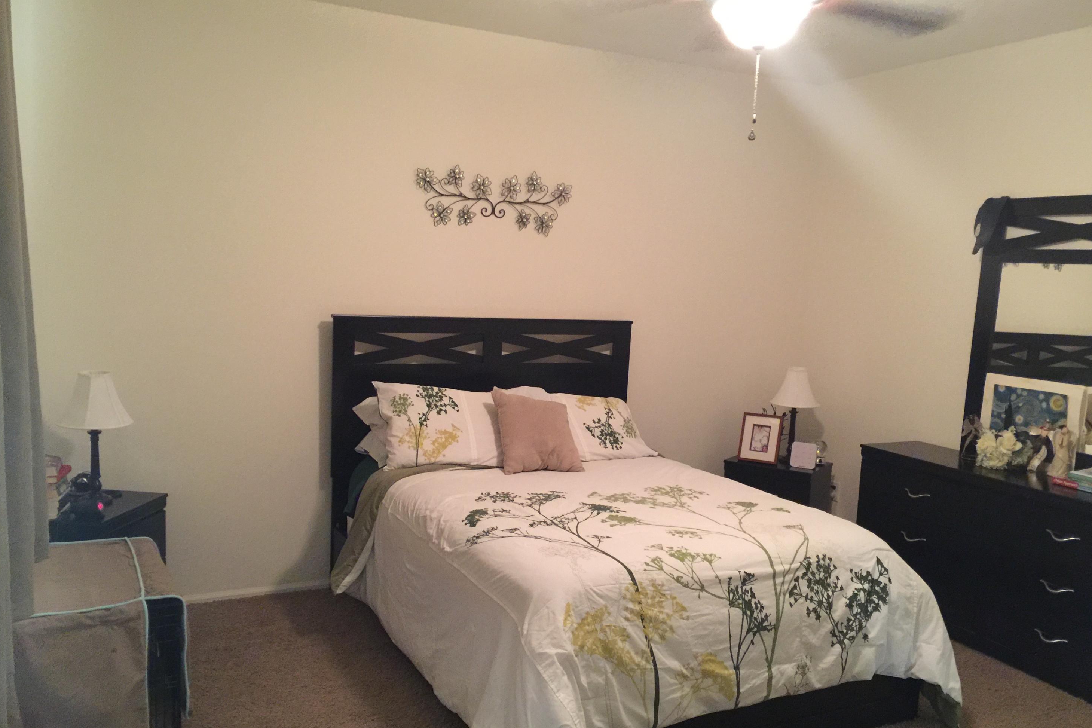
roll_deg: -3.2
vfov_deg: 42.3
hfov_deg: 60.3
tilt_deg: -9.4
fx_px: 940
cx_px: 551
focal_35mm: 31
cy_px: 402
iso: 125
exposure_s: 1/4
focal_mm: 4.15
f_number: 2.2
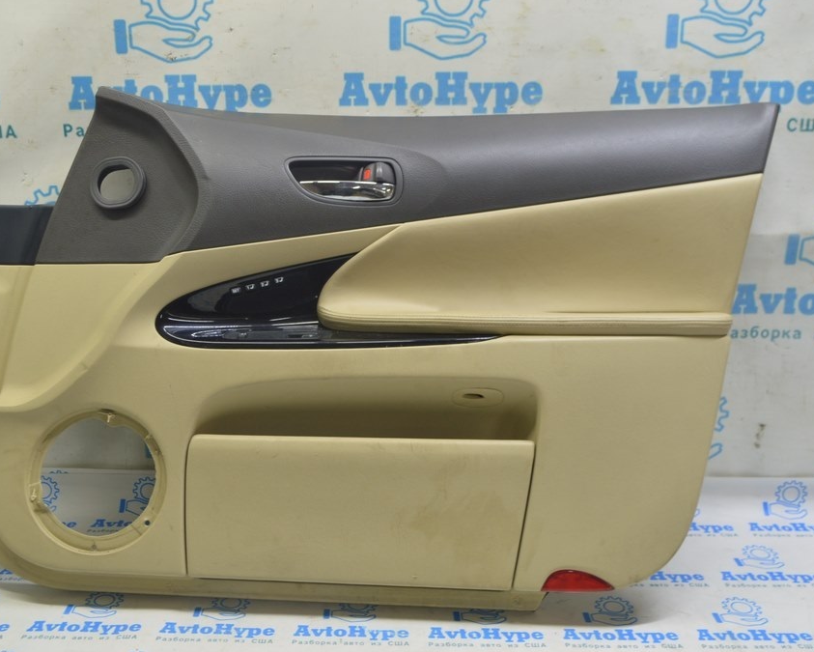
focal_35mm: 41
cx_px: 349
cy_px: 325
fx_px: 988
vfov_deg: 36.5
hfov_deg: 44.7
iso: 400
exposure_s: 1/20
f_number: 5.6
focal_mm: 24
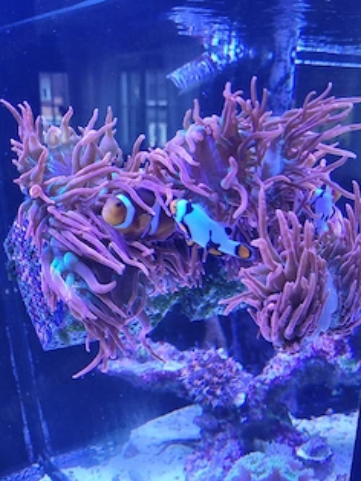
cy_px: 279
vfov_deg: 55.1
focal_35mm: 33
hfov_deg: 42.9
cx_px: 185
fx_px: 459
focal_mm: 5.4
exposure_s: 1/100
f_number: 1.8
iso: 160
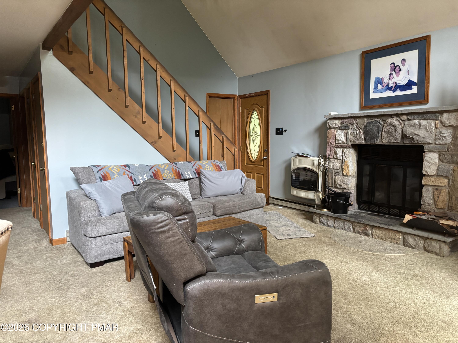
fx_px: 344
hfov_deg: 67.3
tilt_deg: -5.9
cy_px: 172
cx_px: 229
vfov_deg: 53.1
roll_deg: +0.7
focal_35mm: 26
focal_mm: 5.96
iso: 320
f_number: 1.6
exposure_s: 1/60
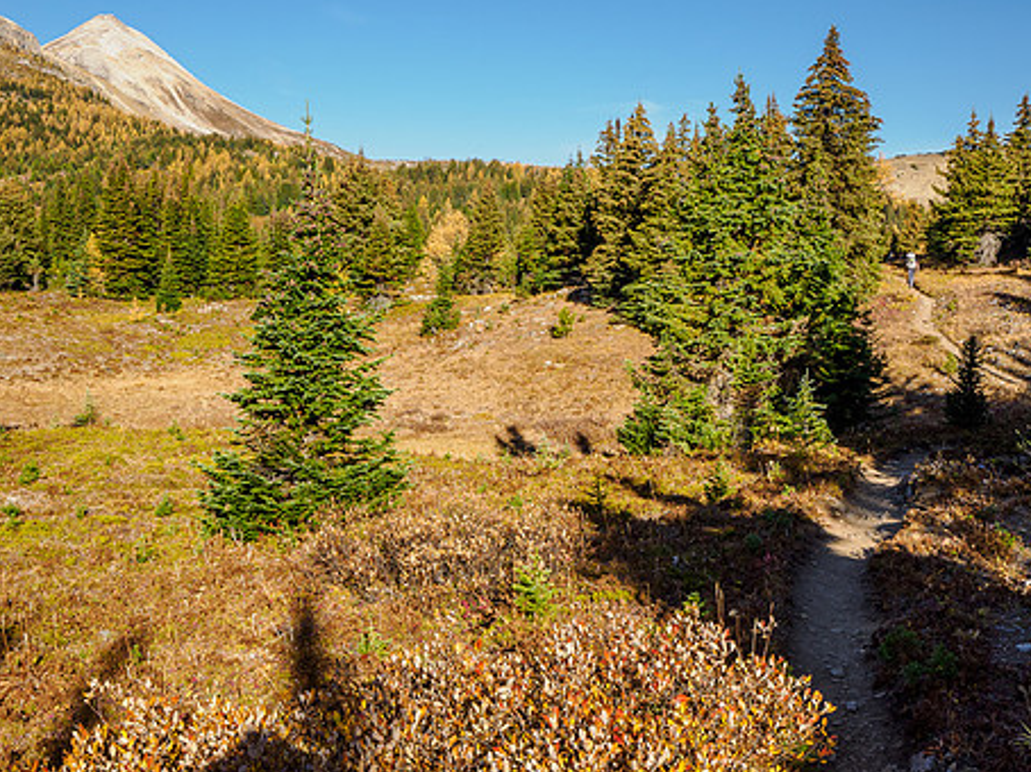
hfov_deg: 41.0
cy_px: 342
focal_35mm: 46
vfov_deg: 31.5
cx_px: 636
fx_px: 1369
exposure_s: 1/125
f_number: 11
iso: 200
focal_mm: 18
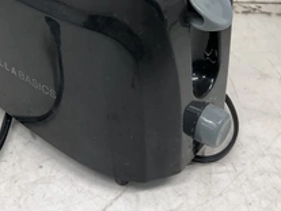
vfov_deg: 25.4
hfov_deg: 34.0
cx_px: 88
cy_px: 30
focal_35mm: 56
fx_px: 454
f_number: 1.8
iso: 64
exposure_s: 1/120
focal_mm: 3
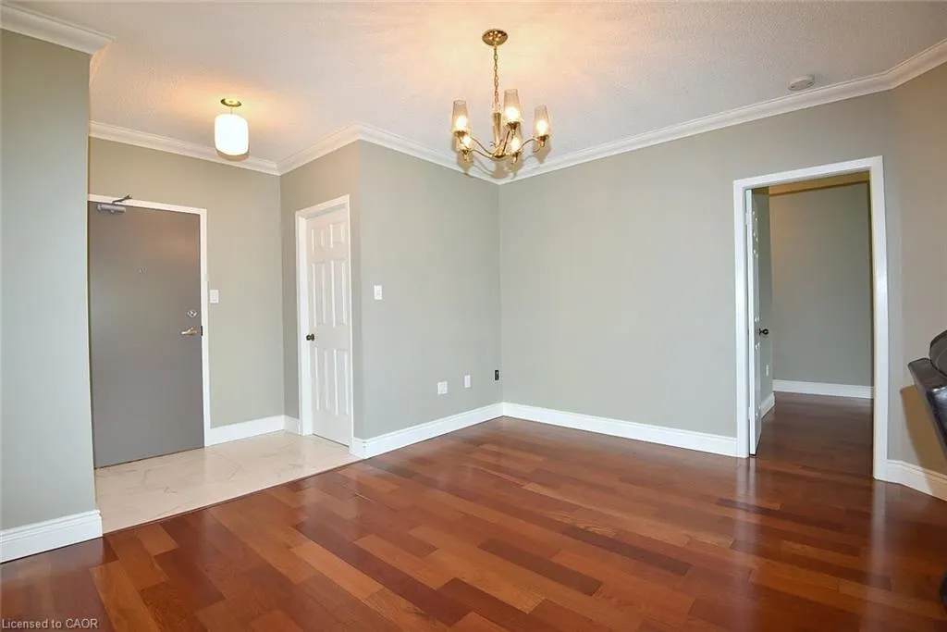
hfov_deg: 96.7
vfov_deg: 73.8
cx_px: 474
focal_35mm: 16
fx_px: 421
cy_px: 316
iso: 500
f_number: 6.3
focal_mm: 16
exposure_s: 1/60
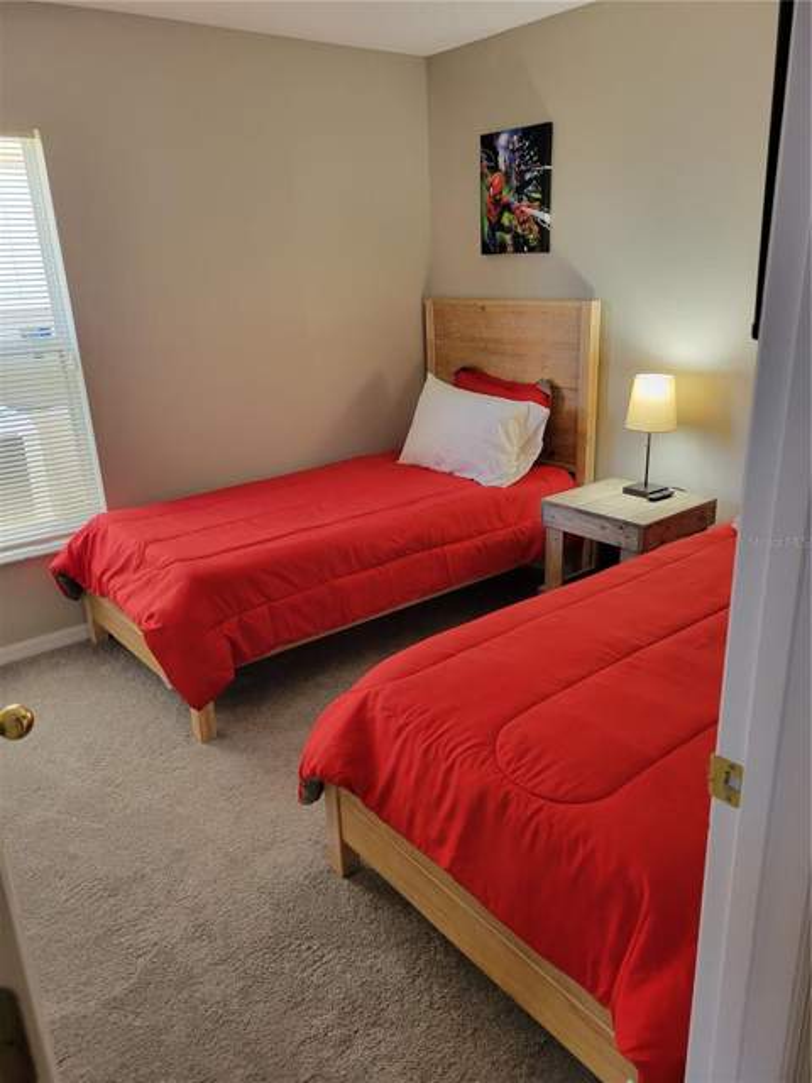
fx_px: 813
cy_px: 542
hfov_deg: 53.1
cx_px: 406
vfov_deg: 67.3
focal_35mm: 26
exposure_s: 1/60
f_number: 1.8
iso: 160
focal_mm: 5.4
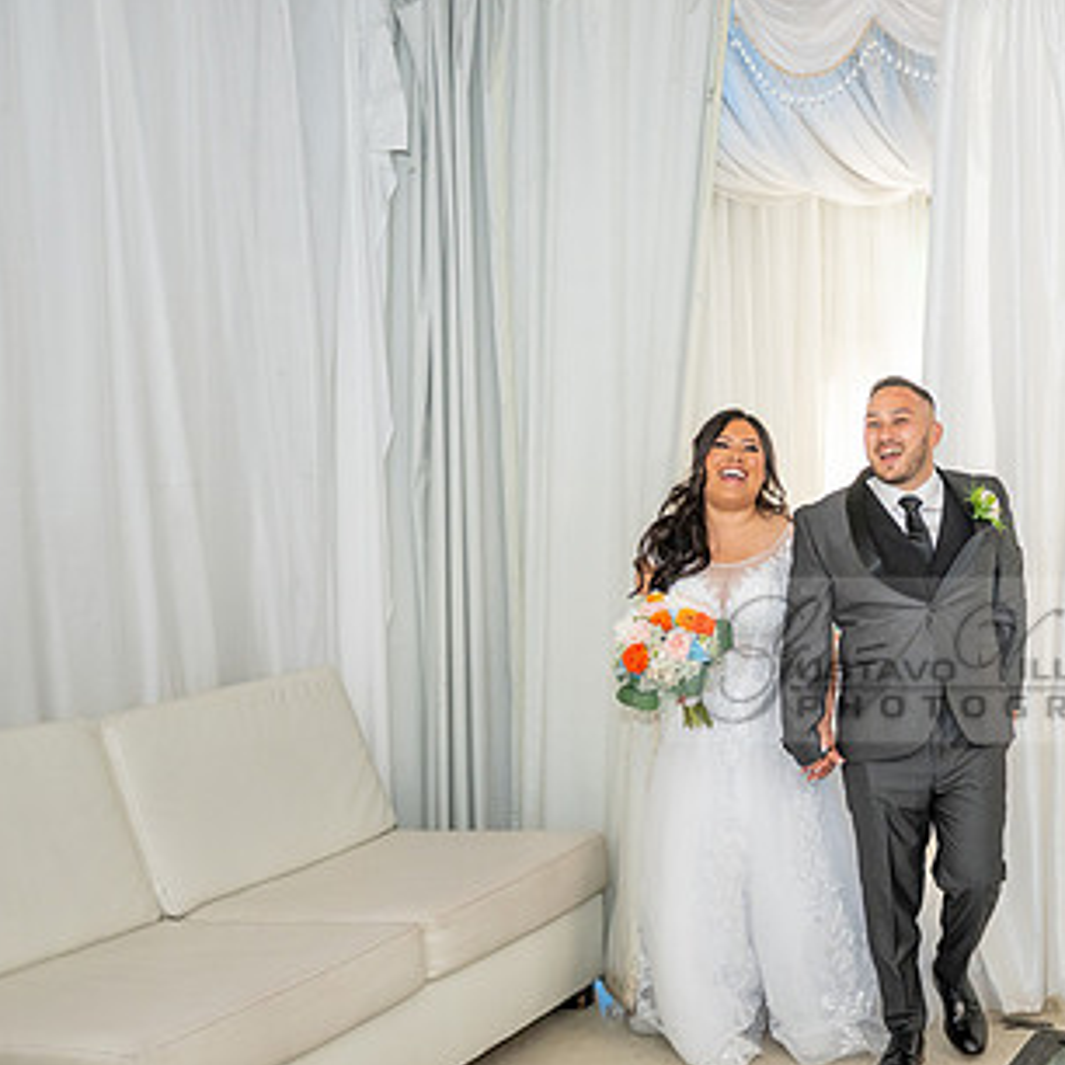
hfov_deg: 32.2
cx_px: 971
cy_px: 660
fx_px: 1740
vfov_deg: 33.9
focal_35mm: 50
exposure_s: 1/160
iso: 800
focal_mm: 31
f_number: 3.2
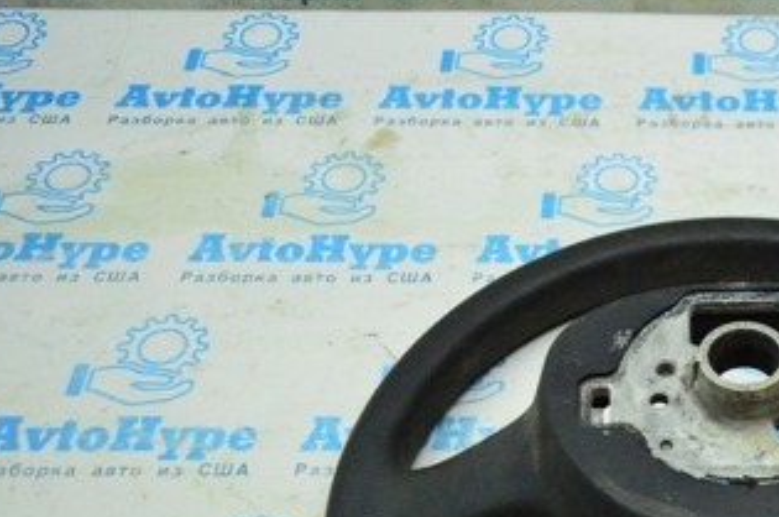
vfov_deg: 19.8
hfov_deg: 28.5
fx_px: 1448
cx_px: 759
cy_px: 476
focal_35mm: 67
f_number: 3.8
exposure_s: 1/1000
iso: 6400
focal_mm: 22
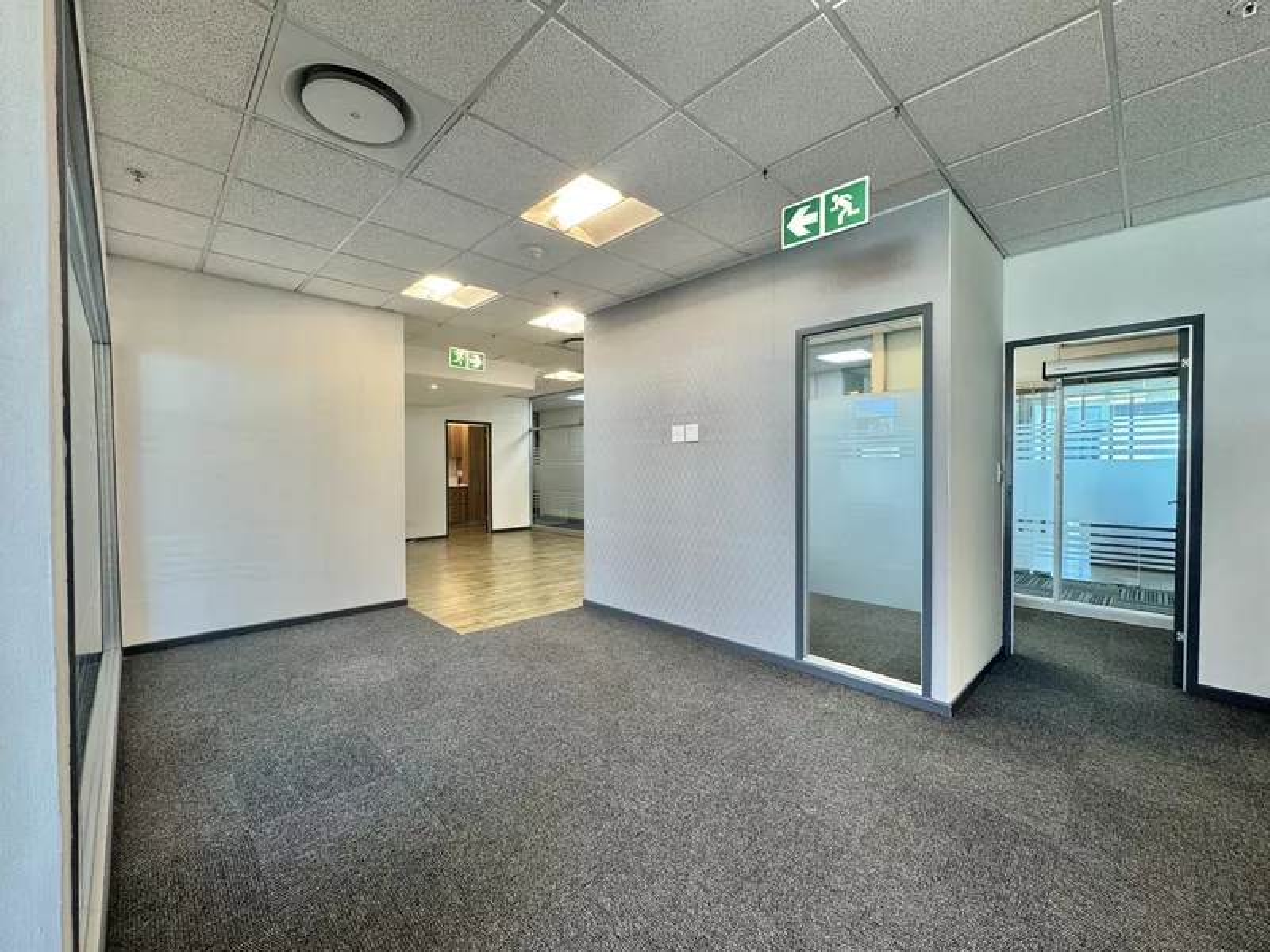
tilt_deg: -0.9
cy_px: 476
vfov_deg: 85.7
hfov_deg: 102.1
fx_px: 514
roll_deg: +0.1
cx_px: 635
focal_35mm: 14
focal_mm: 2.22
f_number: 2.2
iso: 125
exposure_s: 1/100
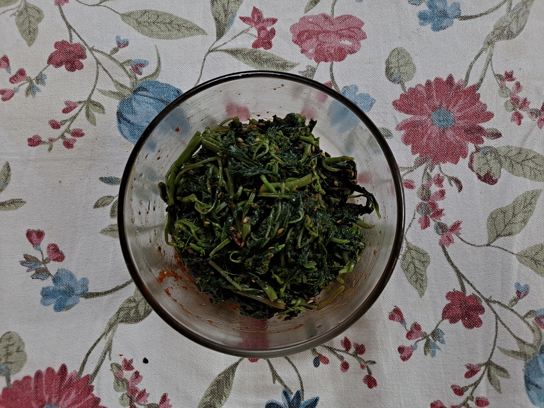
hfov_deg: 69.4
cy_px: 204
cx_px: 272
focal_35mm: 25
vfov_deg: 54.9
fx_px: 393
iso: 250
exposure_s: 1/60
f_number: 2
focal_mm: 4.6
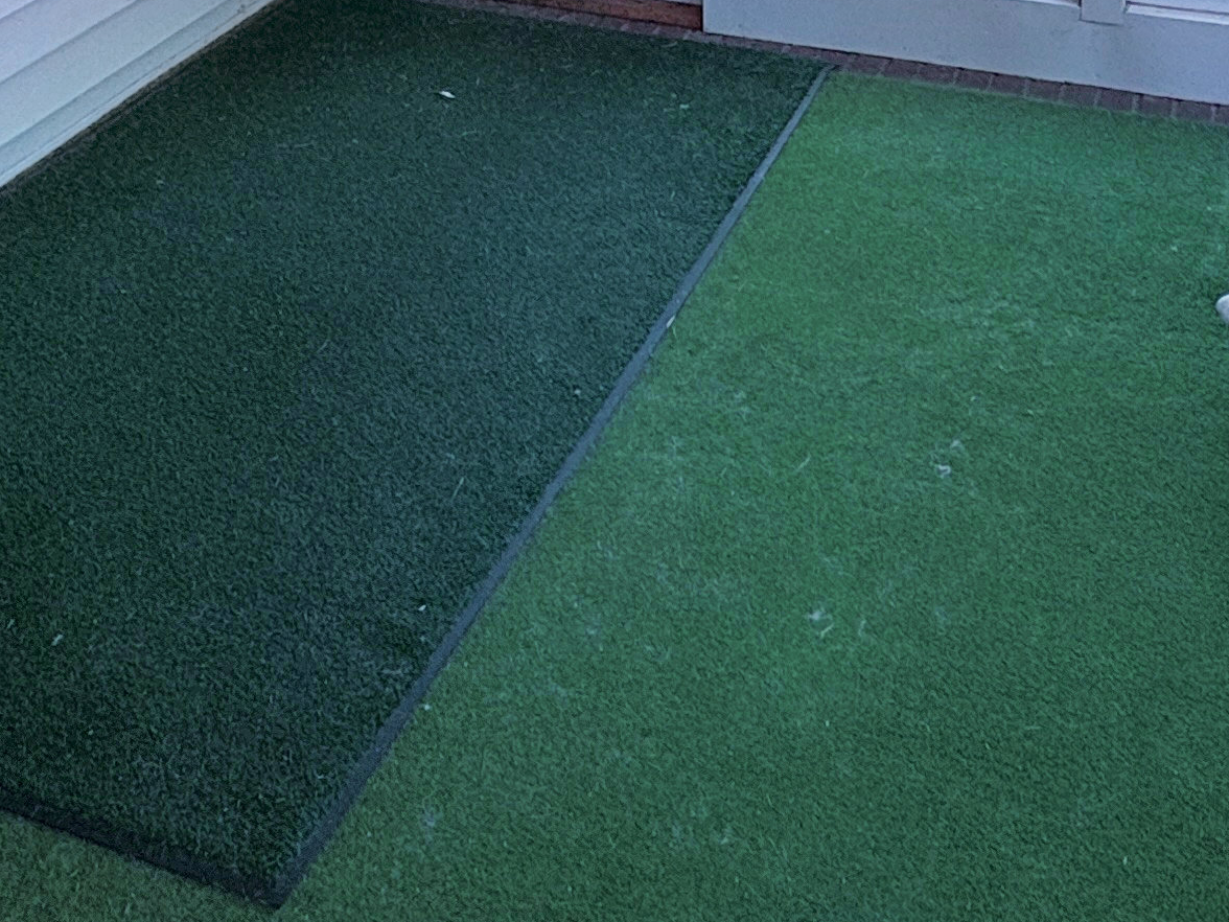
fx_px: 1704
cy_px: -534
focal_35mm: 48
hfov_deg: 39.3
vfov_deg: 23.1
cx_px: 785
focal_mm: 2.22
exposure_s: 1/250
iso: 64
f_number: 2.2
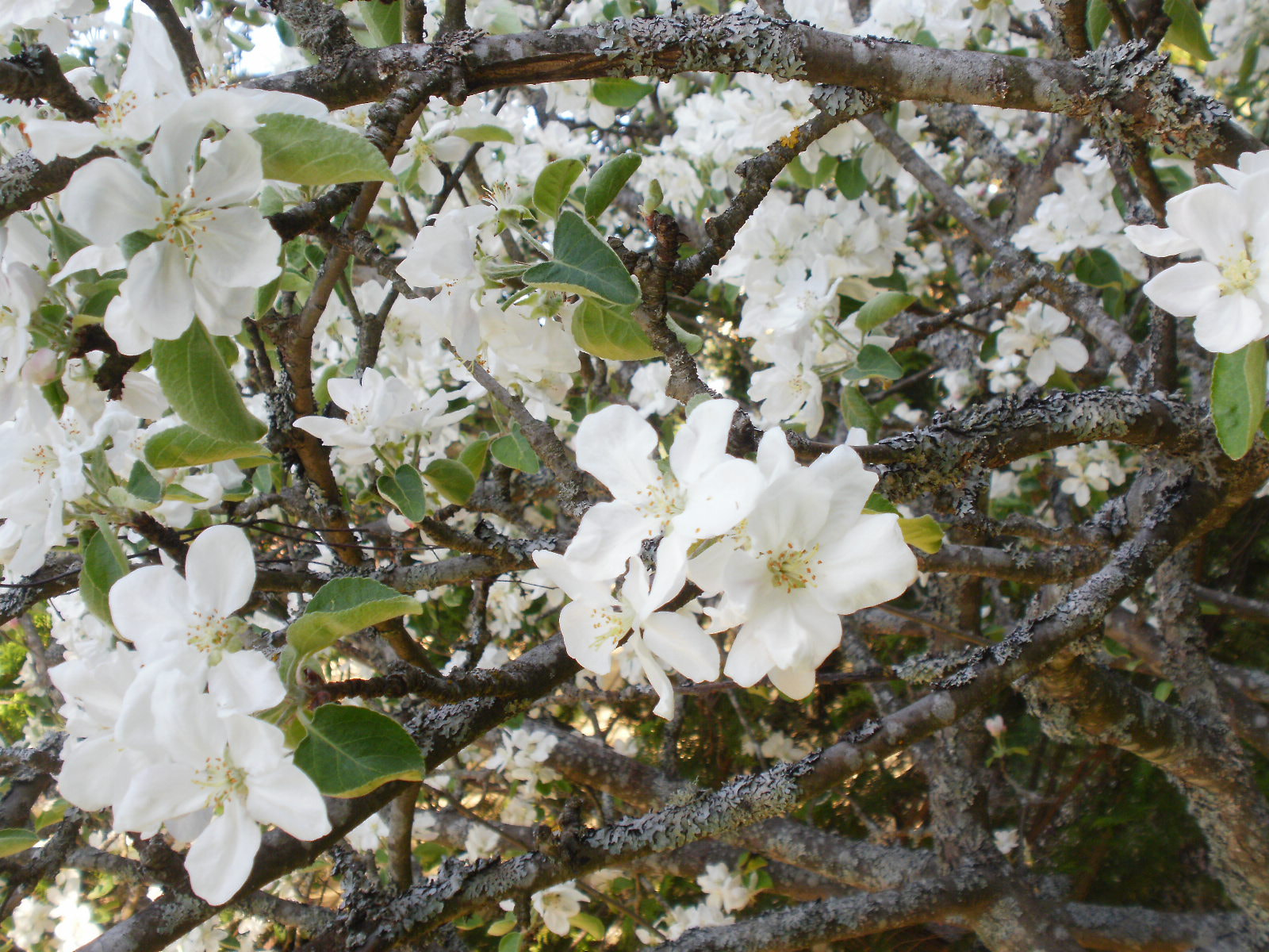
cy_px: 476
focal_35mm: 44
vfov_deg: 32.9
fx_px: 1613
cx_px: 634
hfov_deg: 42.9
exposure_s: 1/100
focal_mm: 7.7
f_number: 4
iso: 100
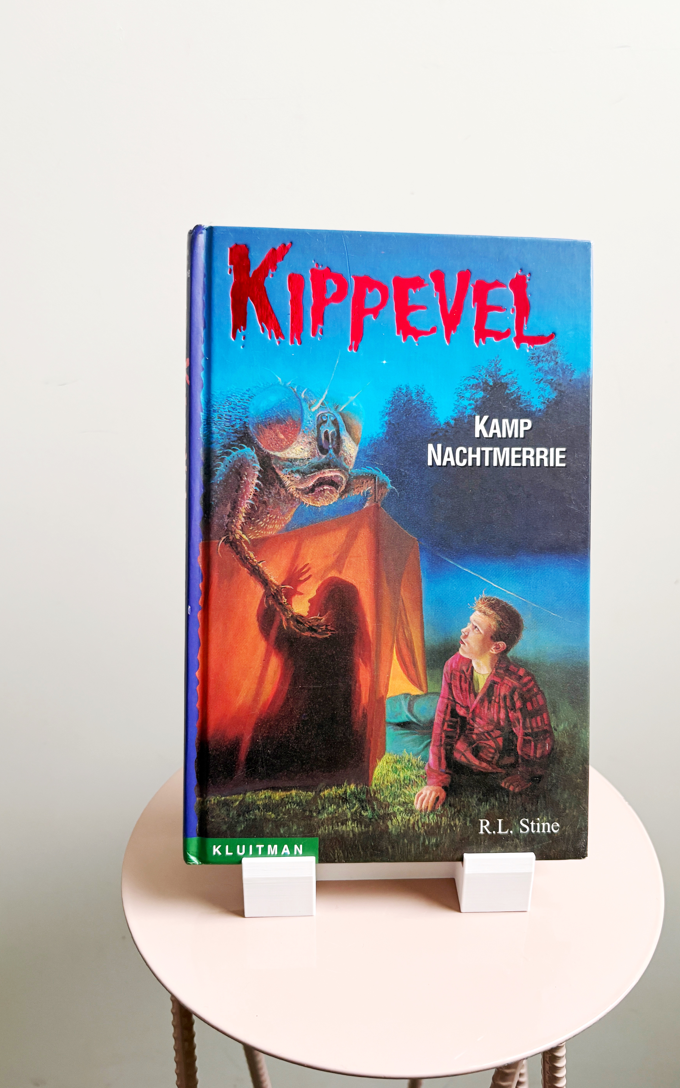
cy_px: 540
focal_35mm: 28
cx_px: 382
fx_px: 830
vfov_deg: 66.5
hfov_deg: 44.5
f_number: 1.6
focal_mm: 5.96
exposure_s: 1/60
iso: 200
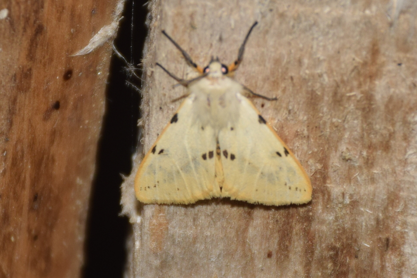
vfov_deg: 6.5
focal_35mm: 210
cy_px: 139
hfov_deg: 9.8
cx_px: 208
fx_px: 2432
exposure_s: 1/60
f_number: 7.1
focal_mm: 140
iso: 320
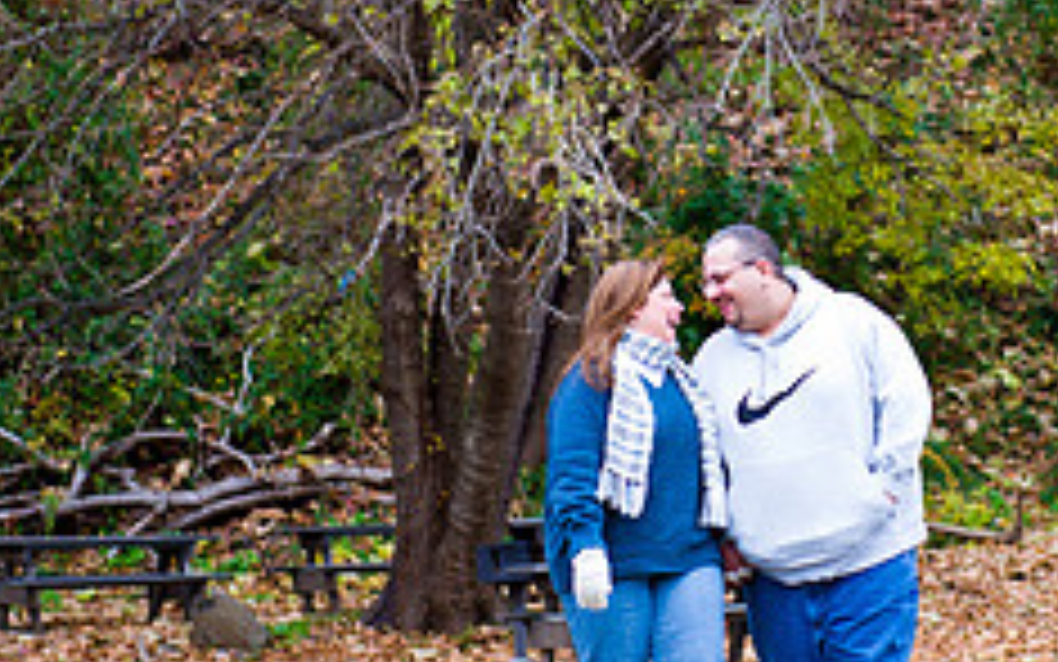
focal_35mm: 176
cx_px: 932
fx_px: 5076
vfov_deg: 7.5
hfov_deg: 11.8
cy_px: 207
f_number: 3.2
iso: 200
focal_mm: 70
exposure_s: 1/200
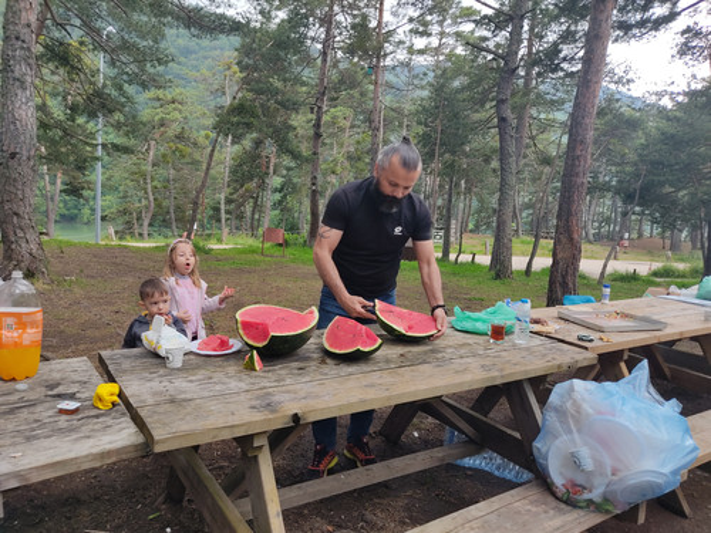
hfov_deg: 67.3
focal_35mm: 26
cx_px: 356
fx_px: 534
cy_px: 266
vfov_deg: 53.1
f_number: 1.79
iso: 123
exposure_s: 1/100
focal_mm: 4.74
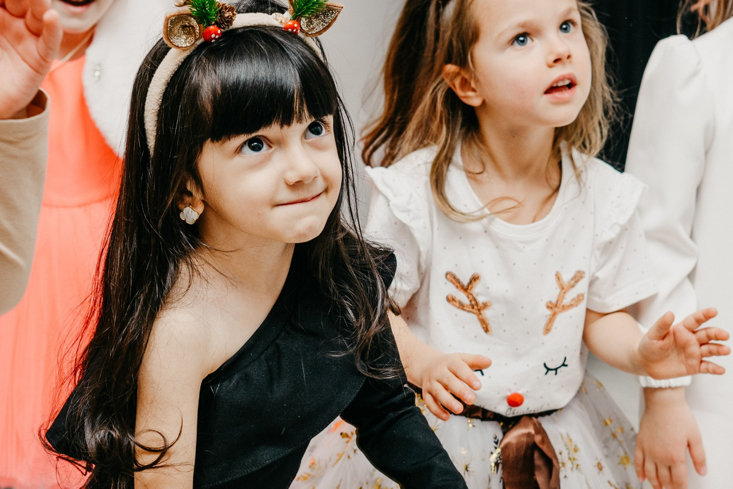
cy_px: 306
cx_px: 398
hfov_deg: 22.4
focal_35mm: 91
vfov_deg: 15.0
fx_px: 1853
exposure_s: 1/160
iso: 250
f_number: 4
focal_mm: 42
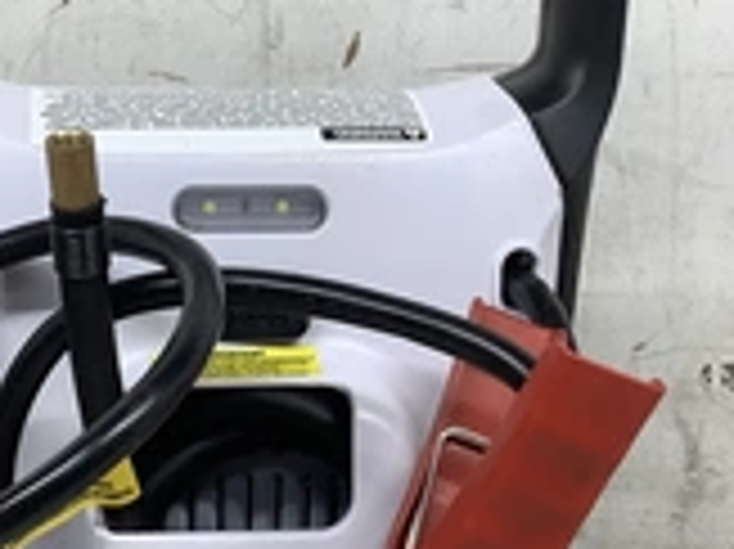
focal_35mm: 76
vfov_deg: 19.3
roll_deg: -0.9
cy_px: 374
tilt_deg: -19.1
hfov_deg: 25.5
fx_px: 1610
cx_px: 212
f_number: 2.4
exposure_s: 1/100
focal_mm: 3.3
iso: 64
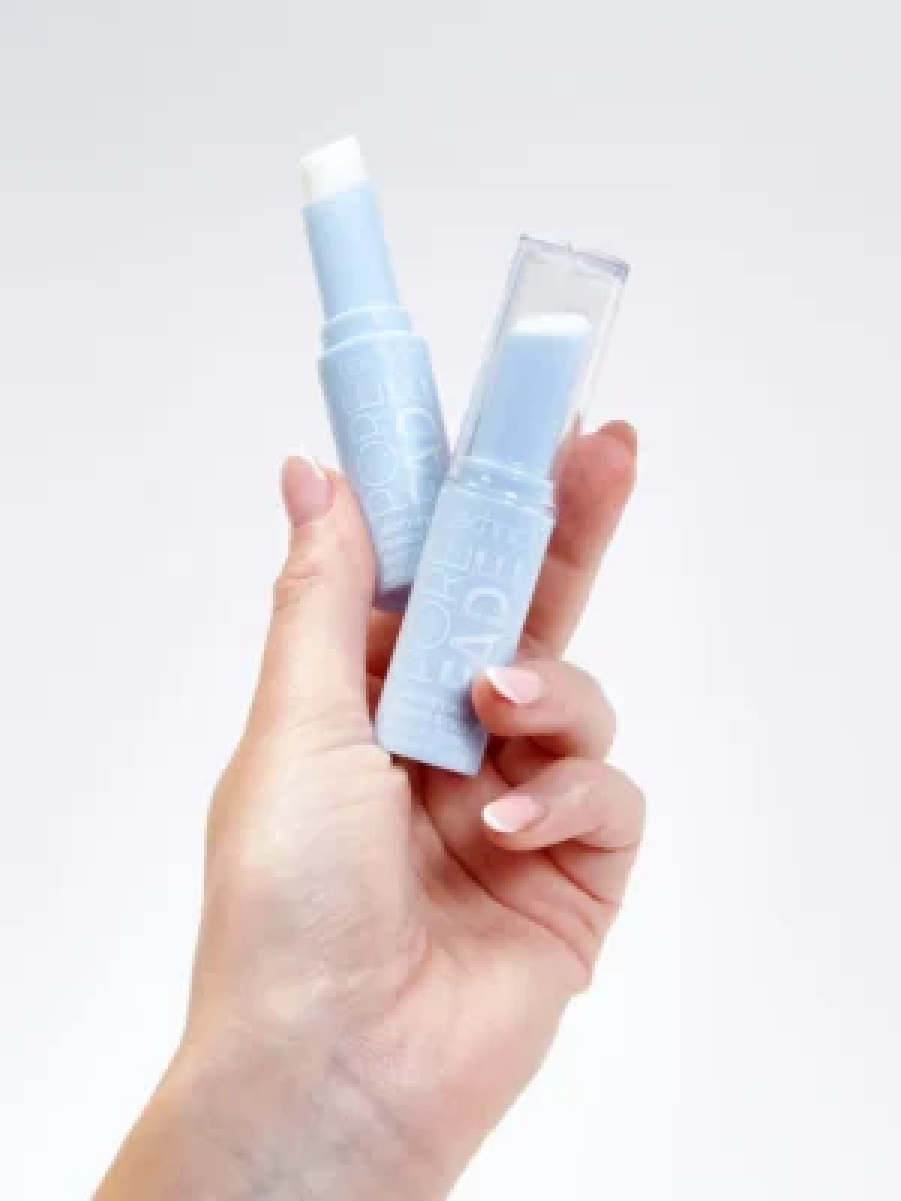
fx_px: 868
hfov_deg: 54.9
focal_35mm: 25
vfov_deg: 69.4
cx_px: 450
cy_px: 600
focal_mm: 4.5
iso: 125
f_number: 3.7
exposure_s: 1/320
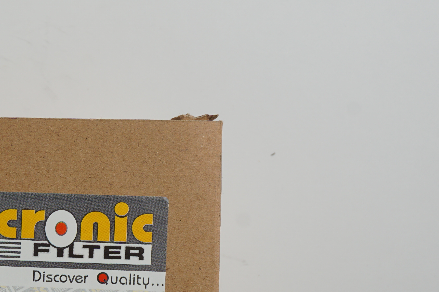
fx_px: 1440
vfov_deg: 11.4
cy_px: 318
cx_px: 23
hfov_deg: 17.0
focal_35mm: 118
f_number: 8
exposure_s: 1/15
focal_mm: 35
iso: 100
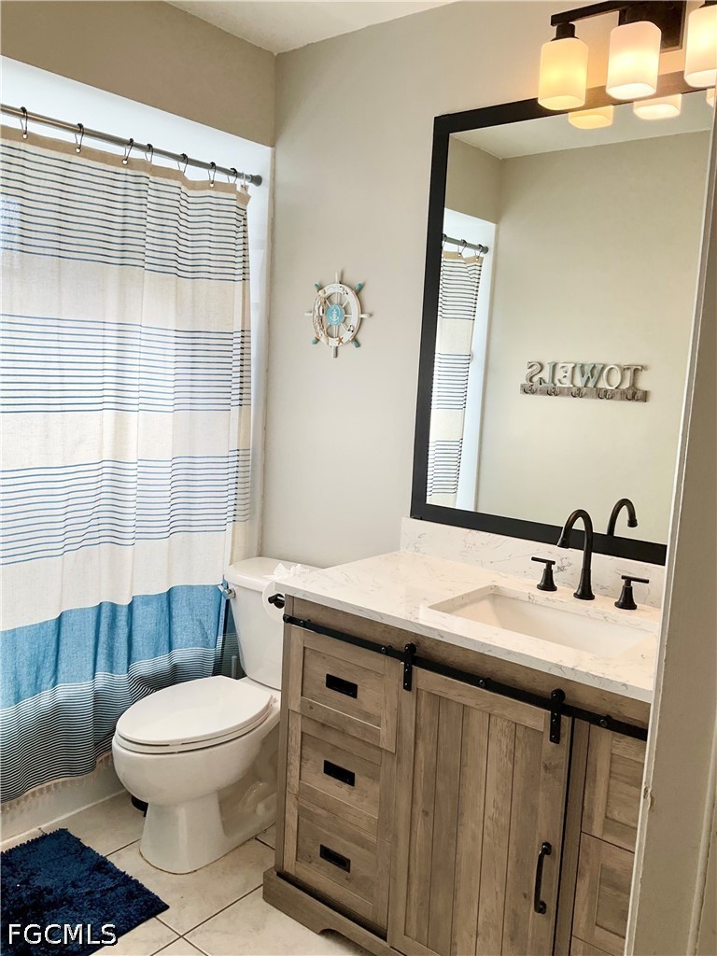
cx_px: 358
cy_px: 478
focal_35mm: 29
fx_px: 801
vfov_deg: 61.7
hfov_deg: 48.2
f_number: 1.8
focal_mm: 3
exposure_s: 1/122
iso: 16
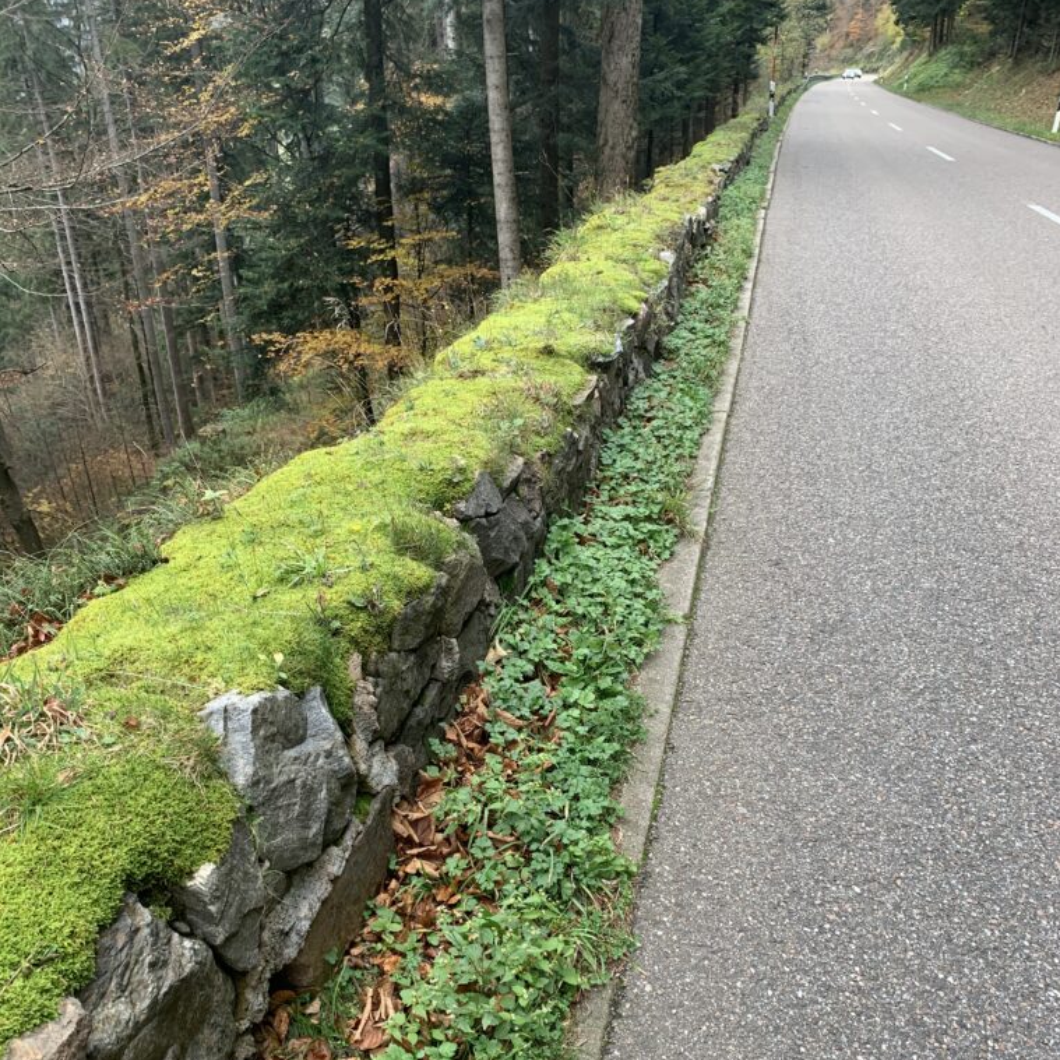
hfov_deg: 52.5
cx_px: 535
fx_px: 1074
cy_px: 644
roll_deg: +1.5
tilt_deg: -30.9
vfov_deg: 52.1
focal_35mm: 31
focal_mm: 4.25
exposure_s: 1/121
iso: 64
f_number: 1.8
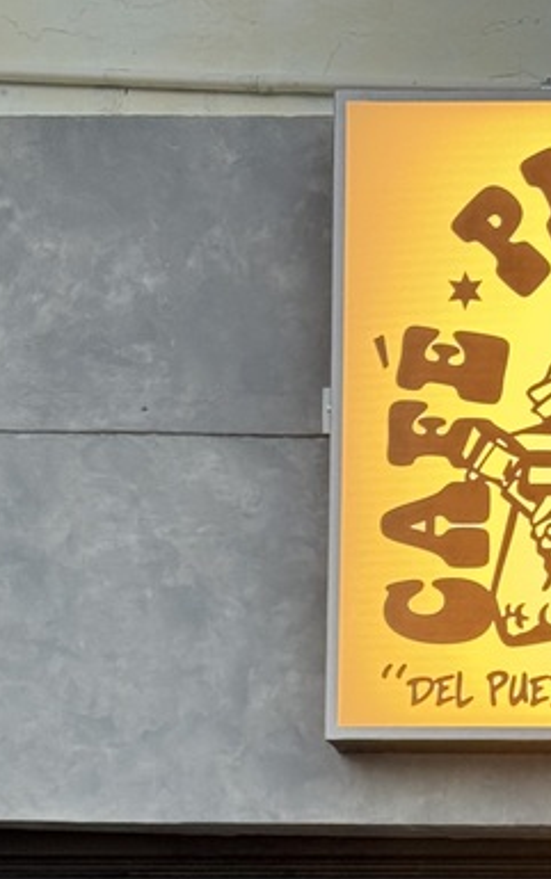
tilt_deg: +5.2
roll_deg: -0.3
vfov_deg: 16.9
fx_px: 2856
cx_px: 634
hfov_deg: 10.9
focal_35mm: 119
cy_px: 1009
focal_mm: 6.76
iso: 64
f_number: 1.78
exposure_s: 1/60
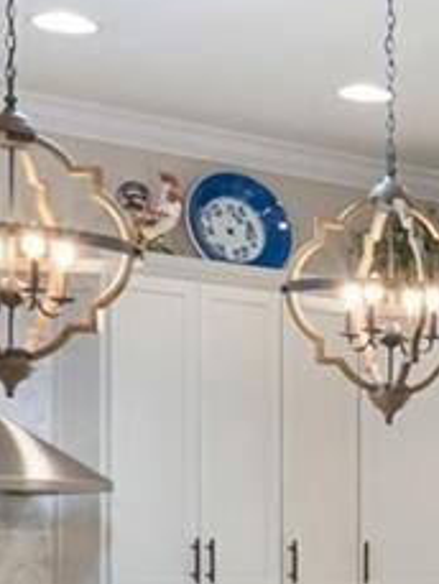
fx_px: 2044
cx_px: 1263
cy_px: 597
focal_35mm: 121
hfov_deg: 9.8
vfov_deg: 15.9
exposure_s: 1/1.25
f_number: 8
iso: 320
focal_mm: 12
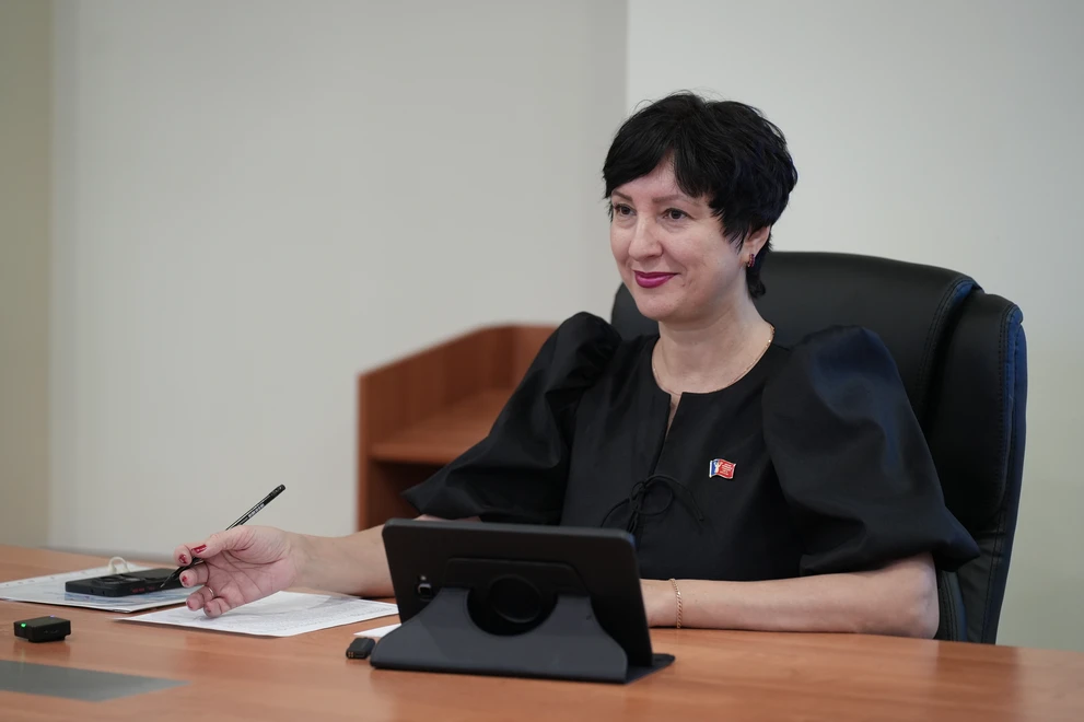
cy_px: 361
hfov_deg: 16.3
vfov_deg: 10.9
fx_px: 3793
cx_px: 542
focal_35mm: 126
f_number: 3.2
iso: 1600
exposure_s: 1/160
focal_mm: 126
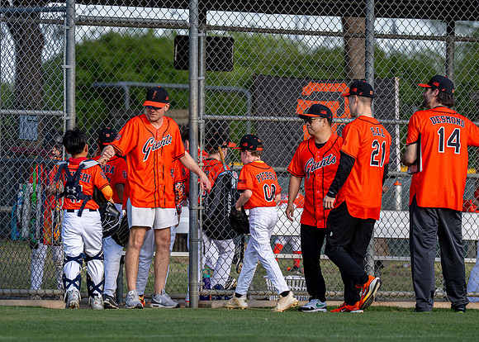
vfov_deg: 3.8
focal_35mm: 383
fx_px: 5215
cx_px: 152
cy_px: 182
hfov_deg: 5.3
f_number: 2.8
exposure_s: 1/1600
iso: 160
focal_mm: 200
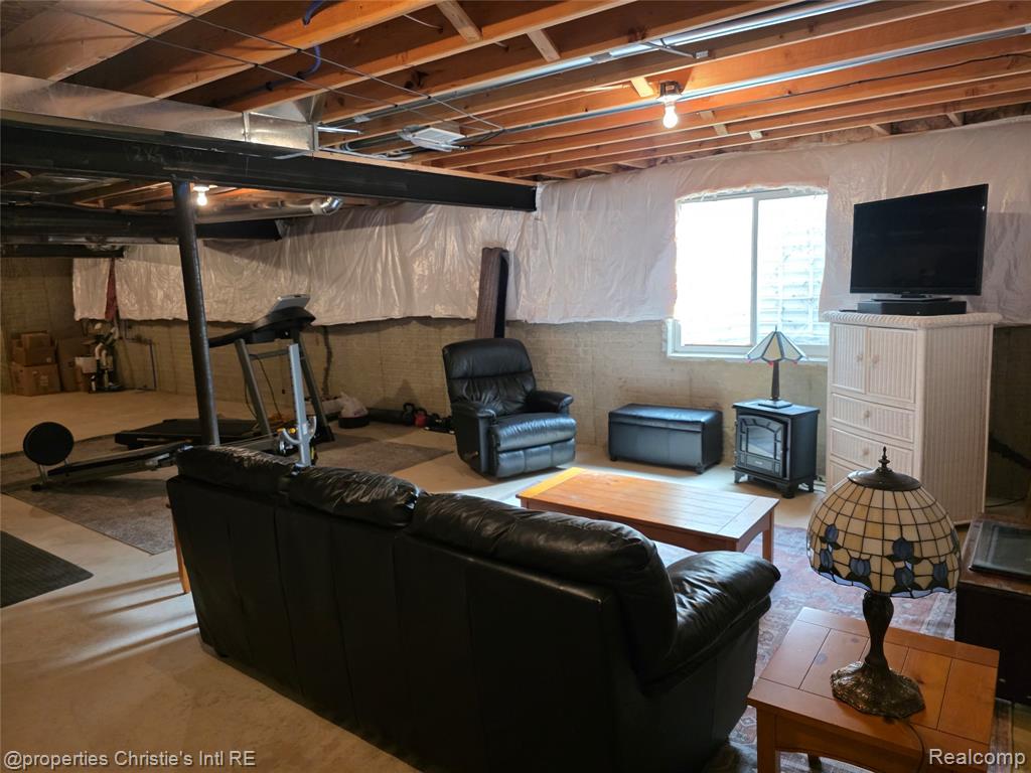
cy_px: 386
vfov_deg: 58.9
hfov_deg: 73.9
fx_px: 685
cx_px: 516
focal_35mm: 23
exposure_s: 1/120
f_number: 1.7
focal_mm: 6.3
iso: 800
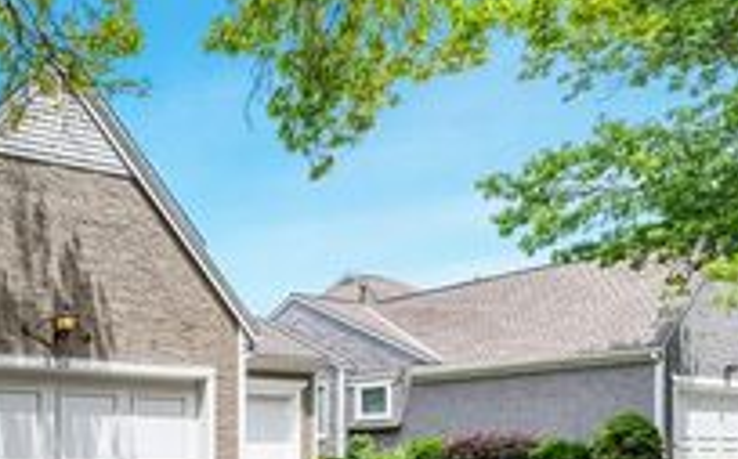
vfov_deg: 32.7
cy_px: 479
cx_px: -43
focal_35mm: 35
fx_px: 703
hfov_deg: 44.5
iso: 100
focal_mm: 14
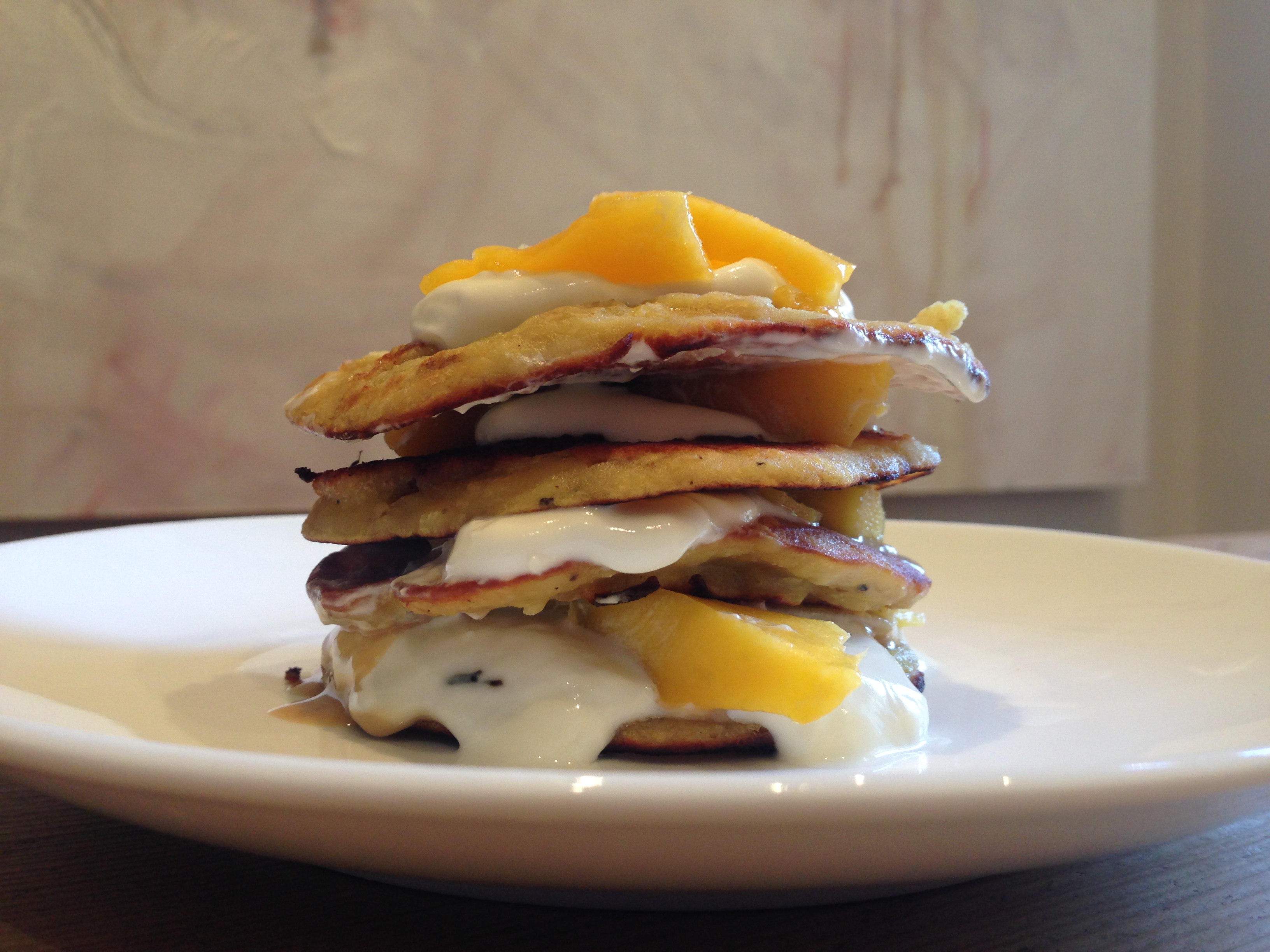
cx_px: 635
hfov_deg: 55.4
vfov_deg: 42.9
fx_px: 1211
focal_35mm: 33
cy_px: 476
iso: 80
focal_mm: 4.12
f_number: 2.4
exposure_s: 1/20
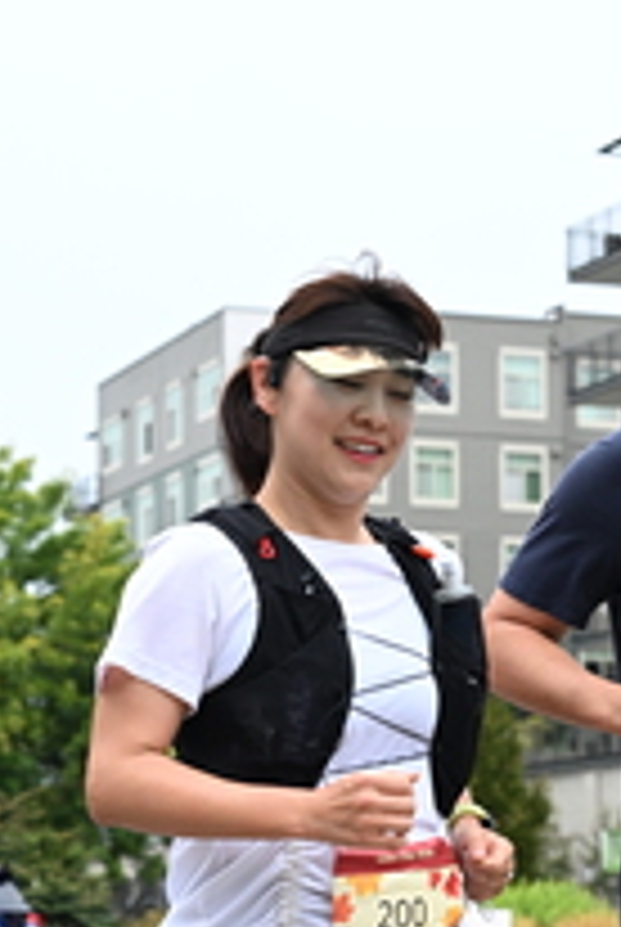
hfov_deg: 12.3
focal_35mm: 112
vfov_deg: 18.1
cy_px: 756
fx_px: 2888
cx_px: 223
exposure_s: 1/800
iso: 1600
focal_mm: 42
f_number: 4
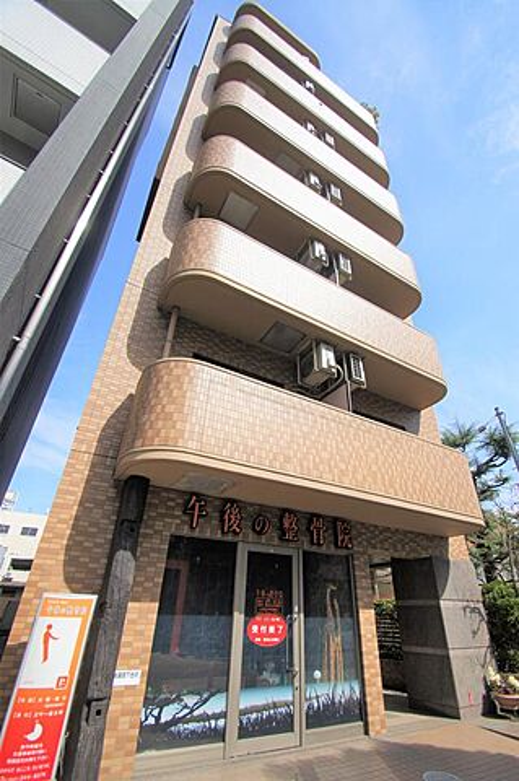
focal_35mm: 15
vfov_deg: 100.4
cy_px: 390
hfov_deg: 77.2
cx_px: 260
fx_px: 325
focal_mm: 10
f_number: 4.5
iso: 100
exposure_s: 1/800
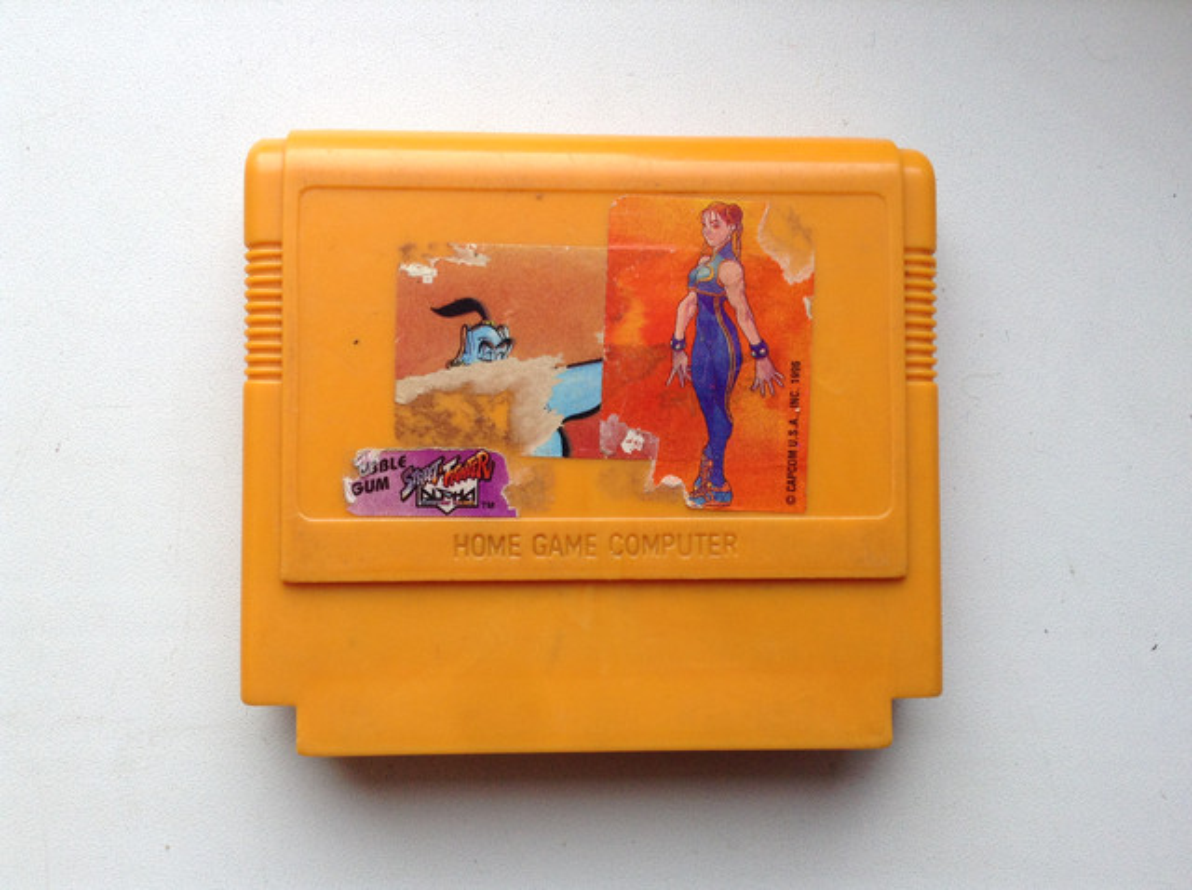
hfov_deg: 55.4
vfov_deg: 42.8
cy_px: 445
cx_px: 596
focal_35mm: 33
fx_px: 1135
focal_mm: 3.3
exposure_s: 1/100
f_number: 2.4
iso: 50
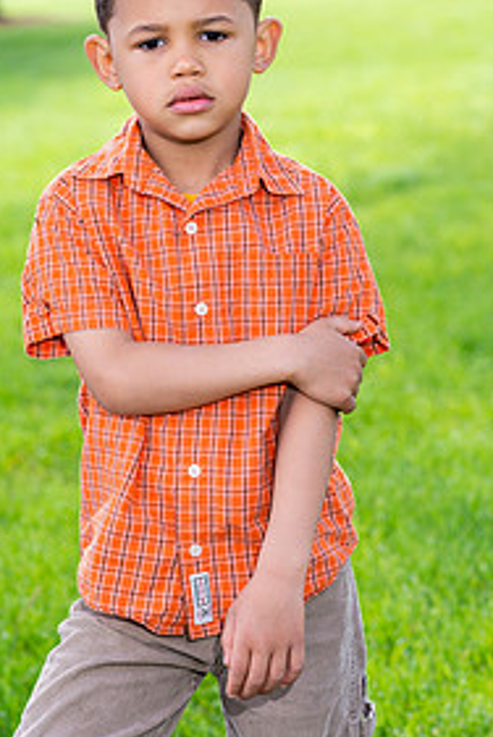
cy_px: 286
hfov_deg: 10.1
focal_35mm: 136
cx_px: 144
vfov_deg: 15.1
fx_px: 2787
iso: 100
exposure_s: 1/200
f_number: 5
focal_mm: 85
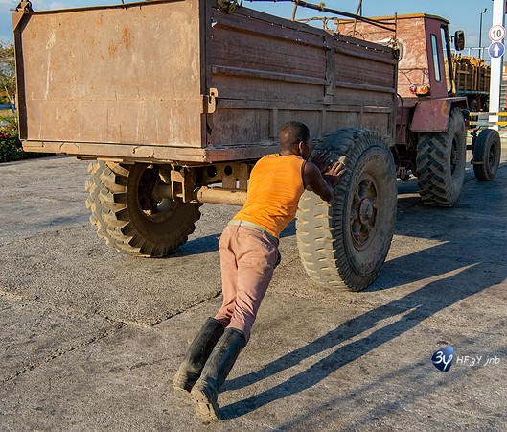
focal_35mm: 41
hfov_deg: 43.7
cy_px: 216
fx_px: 629
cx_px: 301
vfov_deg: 37.8
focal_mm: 35
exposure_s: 1/160
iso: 100
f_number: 6.3
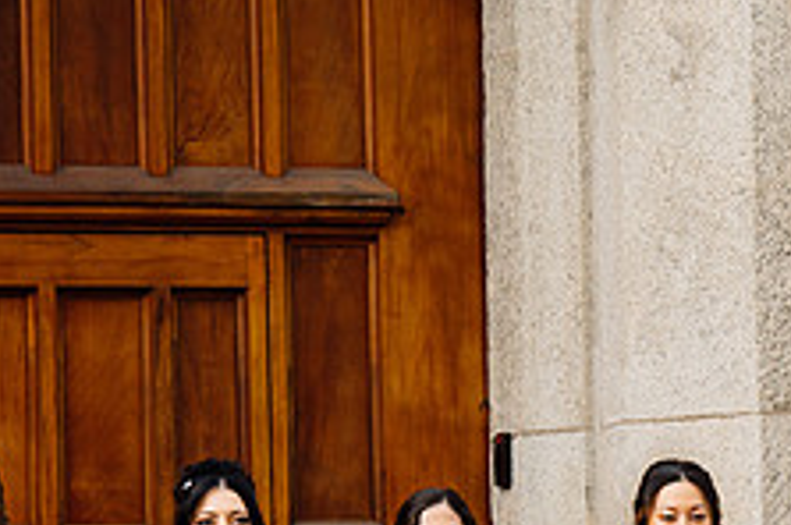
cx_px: 167
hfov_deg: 9.5
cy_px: 715
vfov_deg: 6.3
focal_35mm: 217
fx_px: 4761
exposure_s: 1/320
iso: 400
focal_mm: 73
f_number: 4
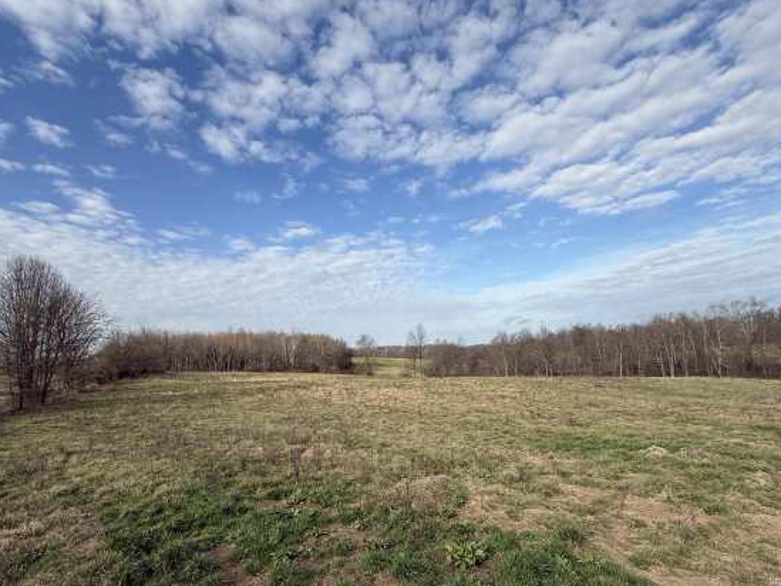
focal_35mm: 17
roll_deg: +2.4
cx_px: 386
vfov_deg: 74.5
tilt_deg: +4.1
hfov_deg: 91.0
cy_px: 326
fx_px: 384
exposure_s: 1/2024
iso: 50
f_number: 2.2
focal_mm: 2.22
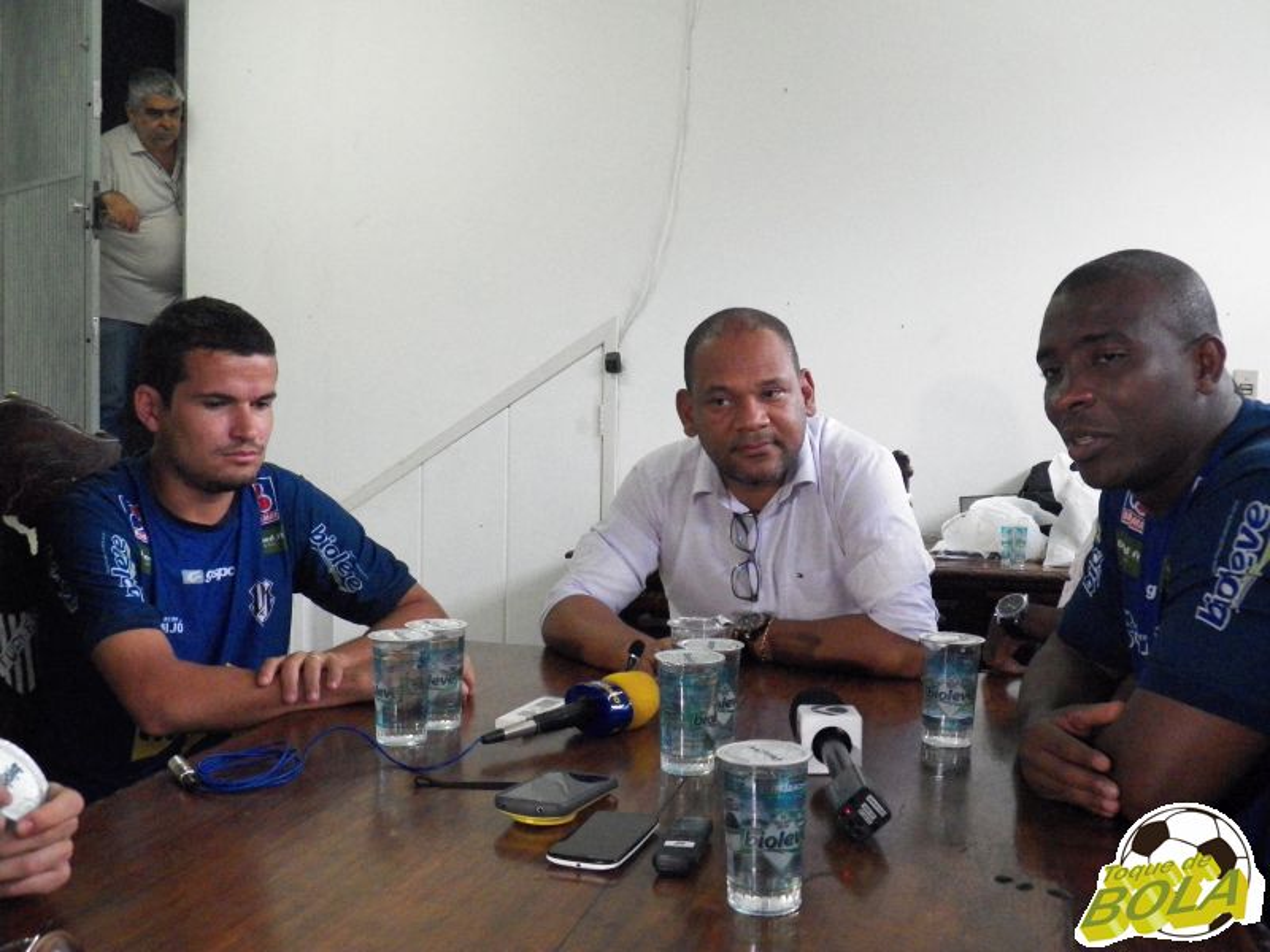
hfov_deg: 52.6
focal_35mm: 35
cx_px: 635
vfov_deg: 40.7
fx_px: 1284
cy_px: 476
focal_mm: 6.3
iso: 1600
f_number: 2.8
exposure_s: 1/320
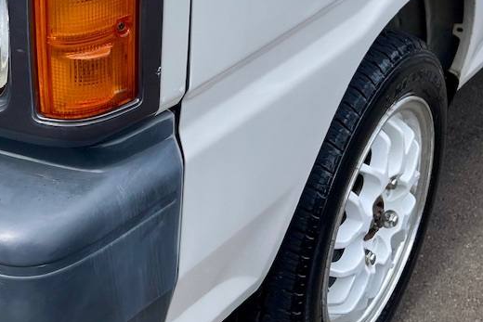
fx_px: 859
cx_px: 8
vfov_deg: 20.6
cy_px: 7
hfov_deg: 29.5
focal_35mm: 64
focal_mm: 5.1
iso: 32
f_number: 1.6
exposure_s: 1/3086
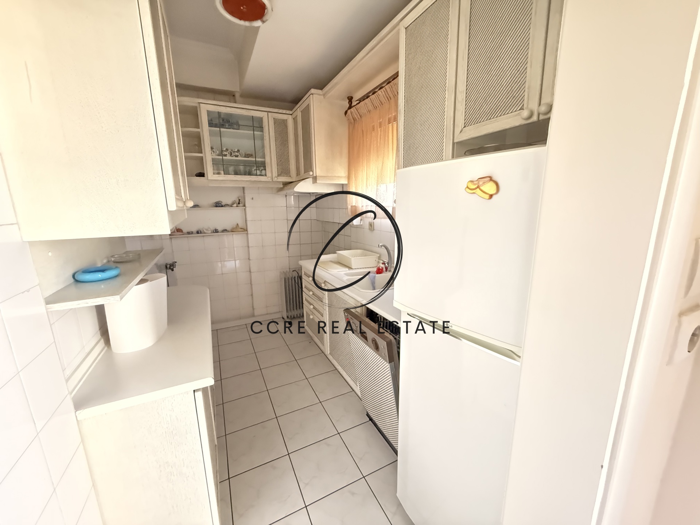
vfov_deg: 85.7
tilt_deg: -12.1
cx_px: 350
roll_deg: +0.2
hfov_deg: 102.1
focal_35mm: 14
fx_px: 283
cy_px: 262
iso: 1600
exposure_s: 1/52
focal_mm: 2.22
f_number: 2.2
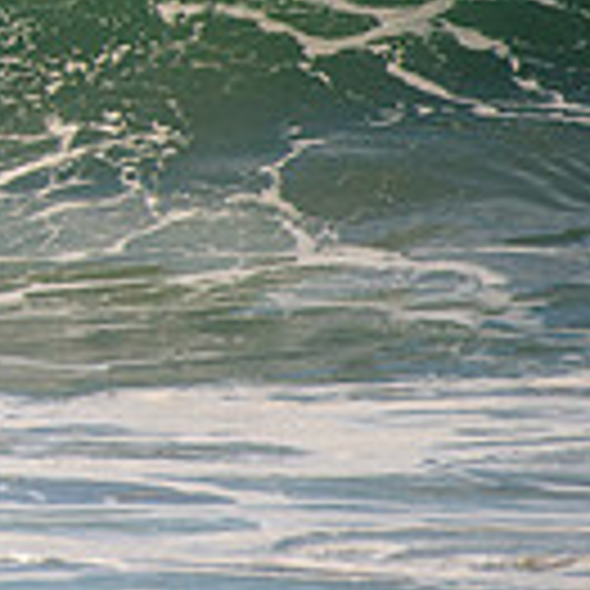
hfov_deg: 0.9
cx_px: -554
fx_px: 36310
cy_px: -29
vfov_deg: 0.9
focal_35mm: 1883
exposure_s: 1/1600
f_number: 5.6
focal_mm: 500
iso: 180
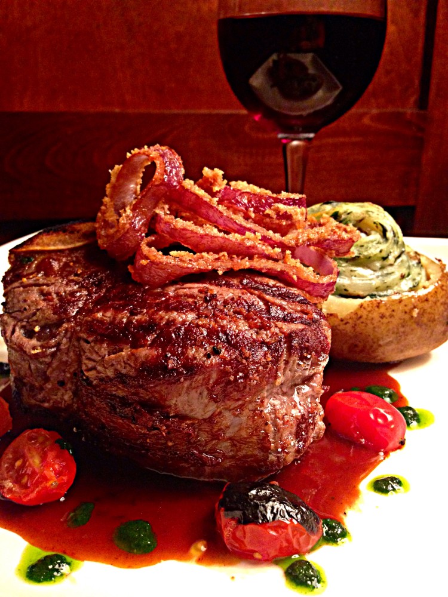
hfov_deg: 42.9
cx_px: 224
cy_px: 298
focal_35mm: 33
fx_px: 569
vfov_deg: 55.4
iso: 250
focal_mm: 4.12
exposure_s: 1/20
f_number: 2.4
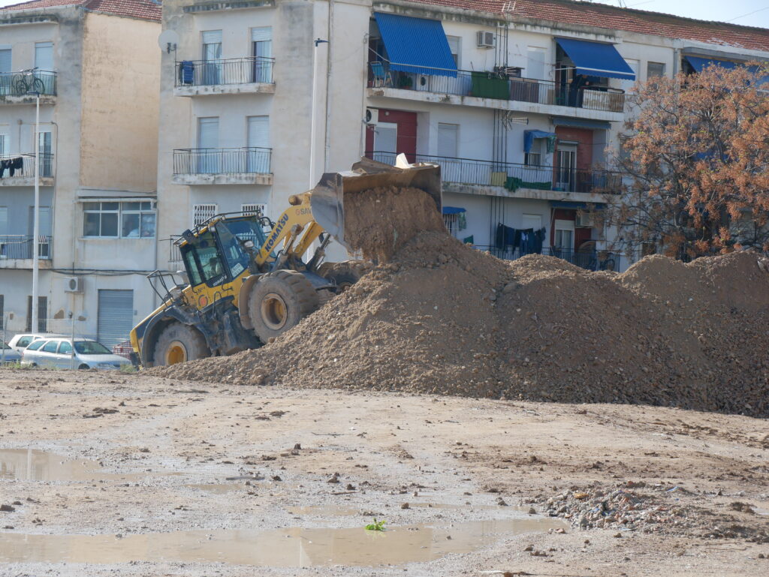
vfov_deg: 12.4
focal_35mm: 120
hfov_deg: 16.4
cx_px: 384
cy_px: 288
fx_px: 2667
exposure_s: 1/250
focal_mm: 60
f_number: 8
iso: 200
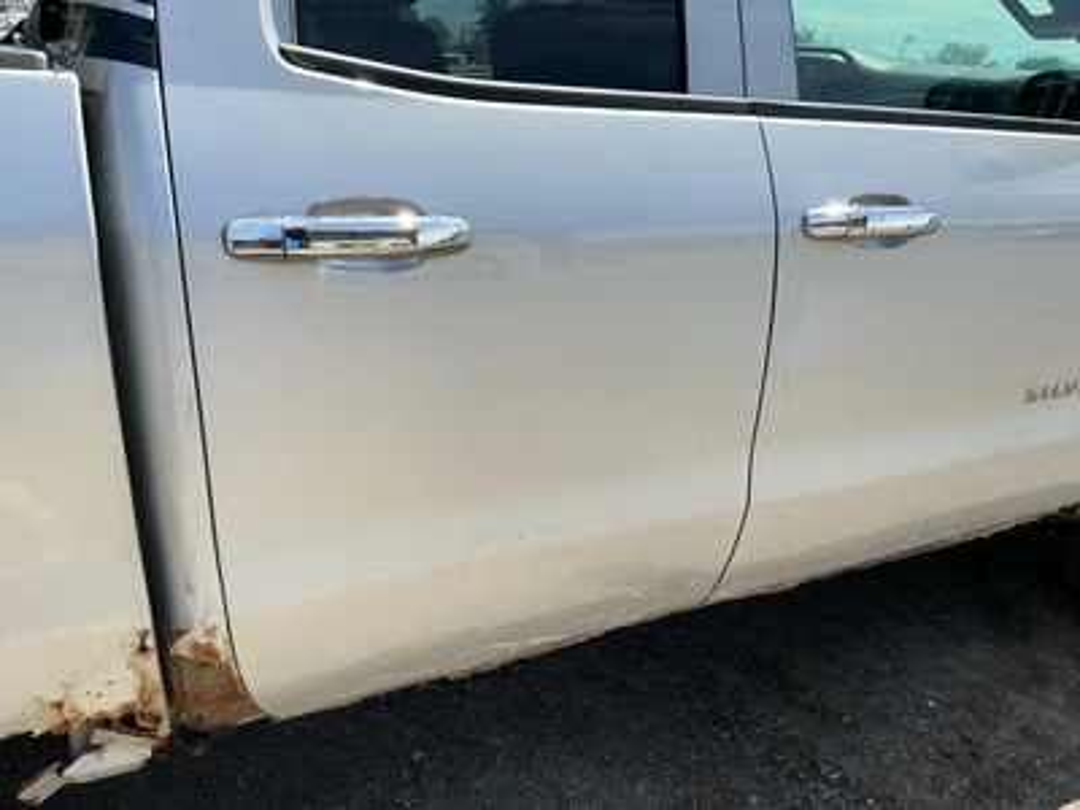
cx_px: 540
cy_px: 405
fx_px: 874
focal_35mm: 28
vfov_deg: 49.7
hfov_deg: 63.4
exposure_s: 1/944
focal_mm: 3
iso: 25
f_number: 1.8
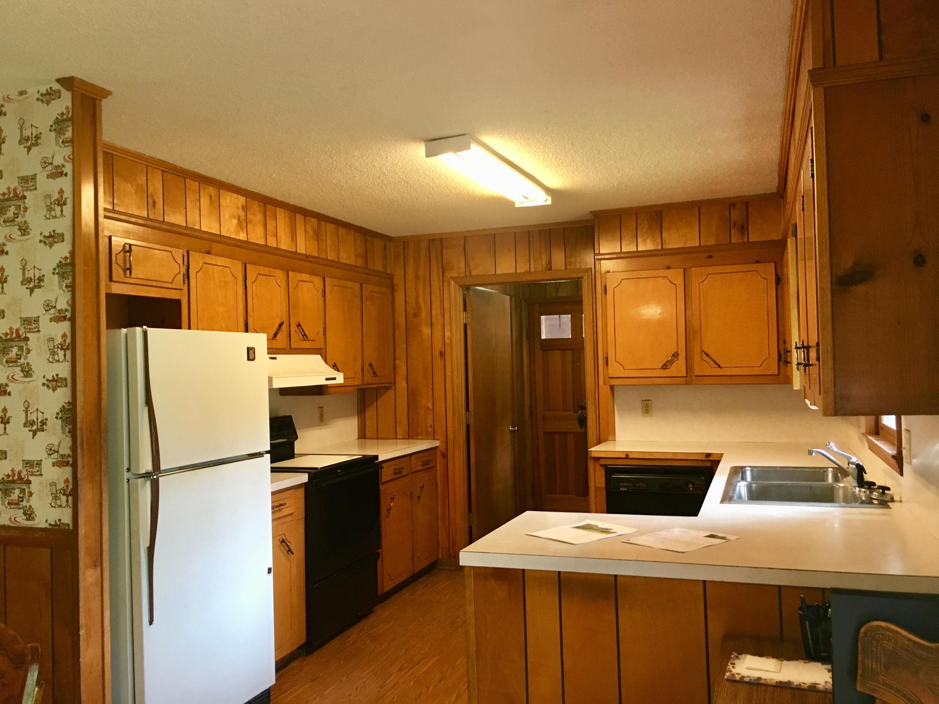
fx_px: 787
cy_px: 352
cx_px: 470
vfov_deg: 48.2
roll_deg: +1.8
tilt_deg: +1.9
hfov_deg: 61.7
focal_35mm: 29
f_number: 2.2
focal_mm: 4.15
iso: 100
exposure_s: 1/30
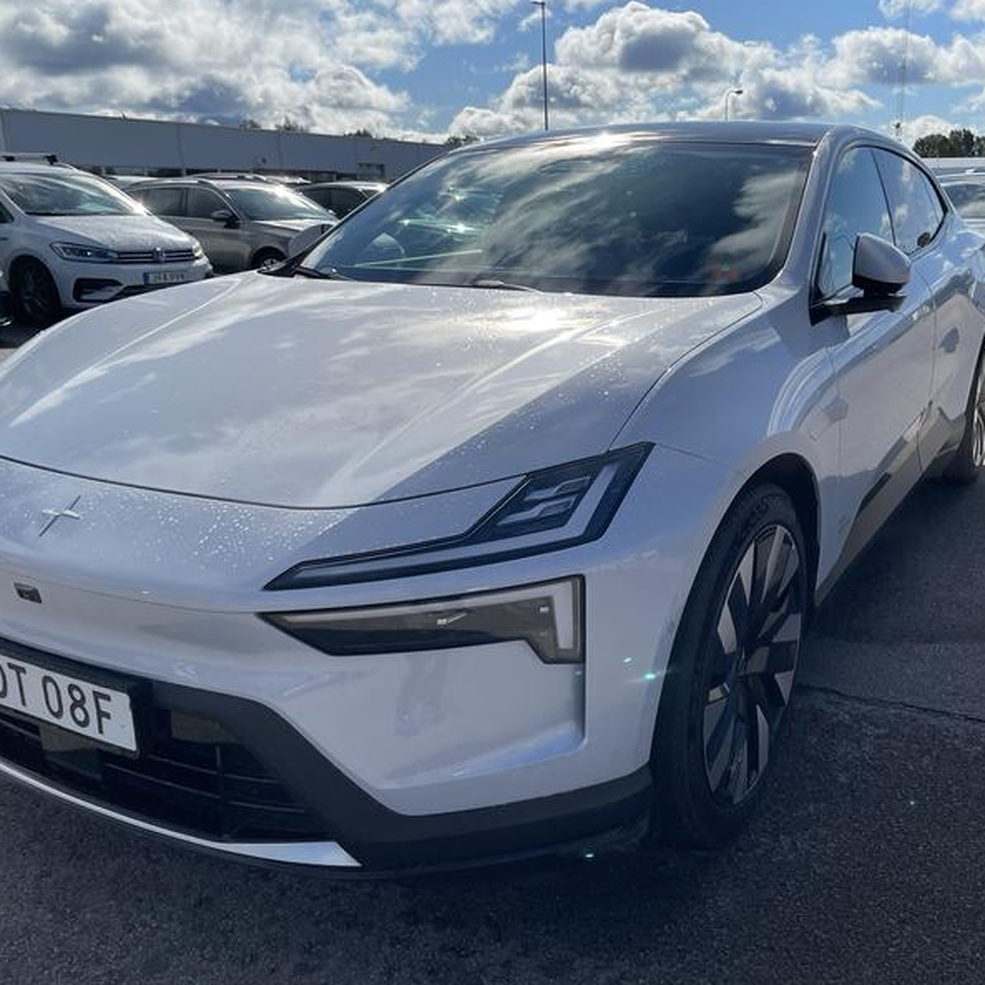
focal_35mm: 31
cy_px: 490
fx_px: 998
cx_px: 610
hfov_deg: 52.0
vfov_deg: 52.5
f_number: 1.6
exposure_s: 1/5814
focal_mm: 4.2
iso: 32
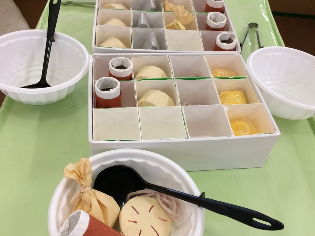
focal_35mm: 34
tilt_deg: -50.3
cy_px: 132
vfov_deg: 41.7
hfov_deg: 53.9
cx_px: 162
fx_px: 309
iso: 64
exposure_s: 1/33
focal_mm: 4.15
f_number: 2.2
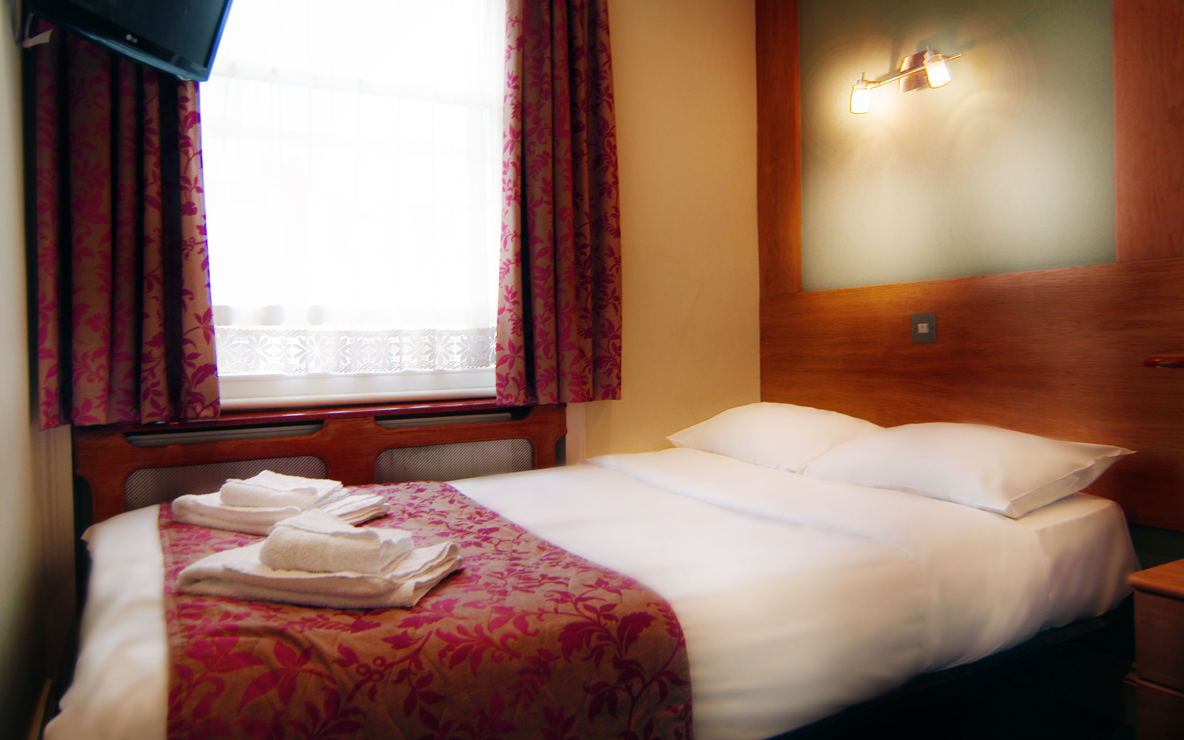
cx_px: 615
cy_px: 263
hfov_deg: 74.8
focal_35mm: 24
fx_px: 774
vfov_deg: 50.4
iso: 100
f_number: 4
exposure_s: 1/30
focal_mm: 12
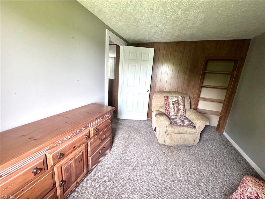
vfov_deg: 85.7
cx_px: 132
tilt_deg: -13.9
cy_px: 100
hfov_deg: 102.1
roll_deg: -3.8
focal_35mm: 14
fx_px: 107
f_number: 2.2
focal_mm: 2.22
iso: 320
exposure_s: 1/78
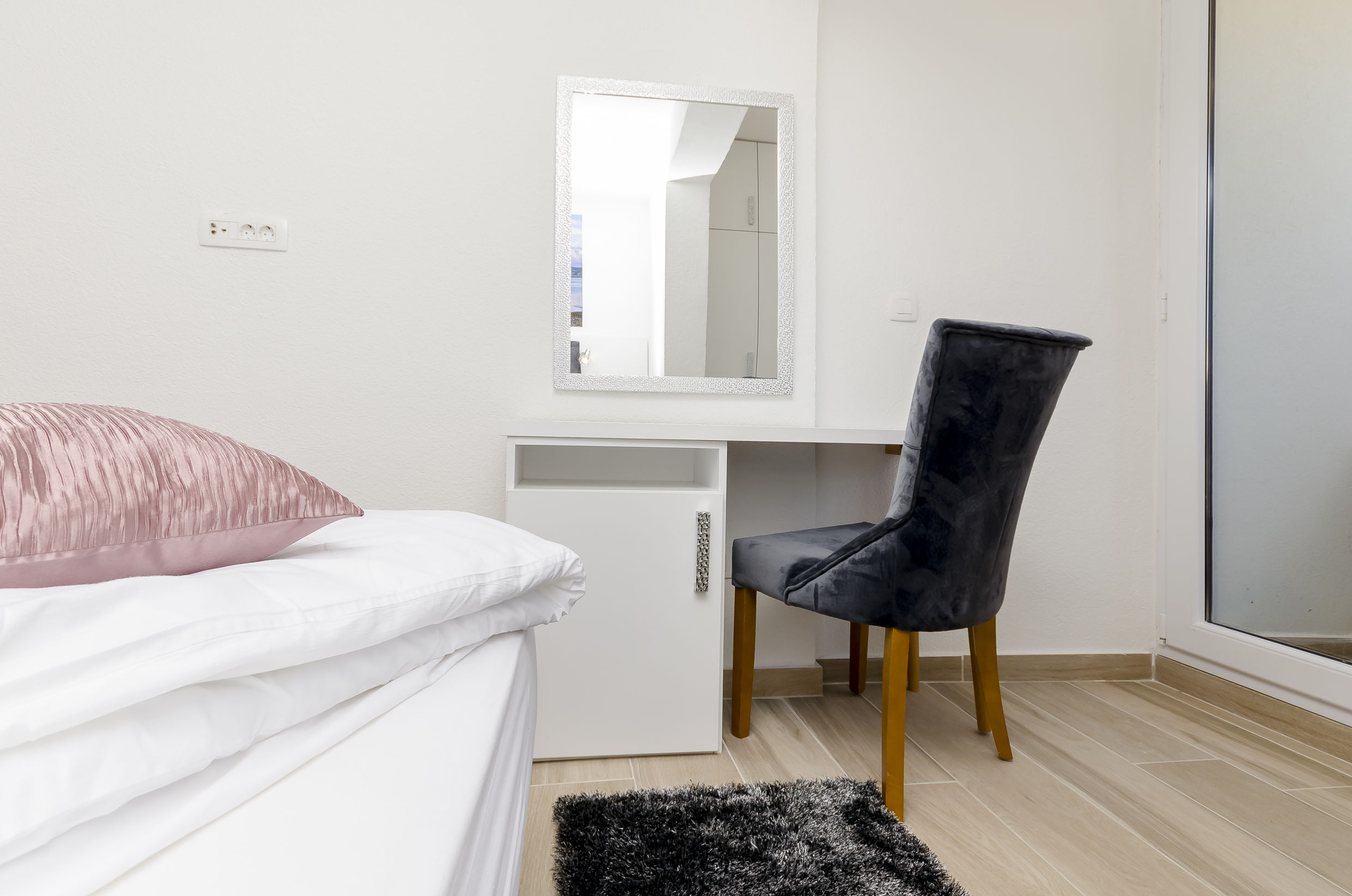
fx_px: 637
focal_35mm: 17
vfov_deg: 70.1
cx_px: 669
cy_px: 407
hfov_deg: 93.4
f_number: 9
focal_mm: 10
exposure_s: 1/80
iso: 250
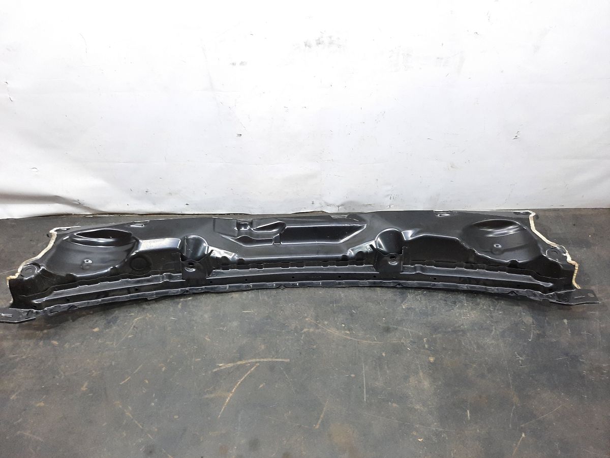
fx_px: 441
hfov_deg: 69.4
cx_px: 305
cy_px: 229
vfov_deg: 54.9
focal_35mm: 25
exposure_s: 1/50
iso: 320
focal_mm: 4.6
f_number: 2
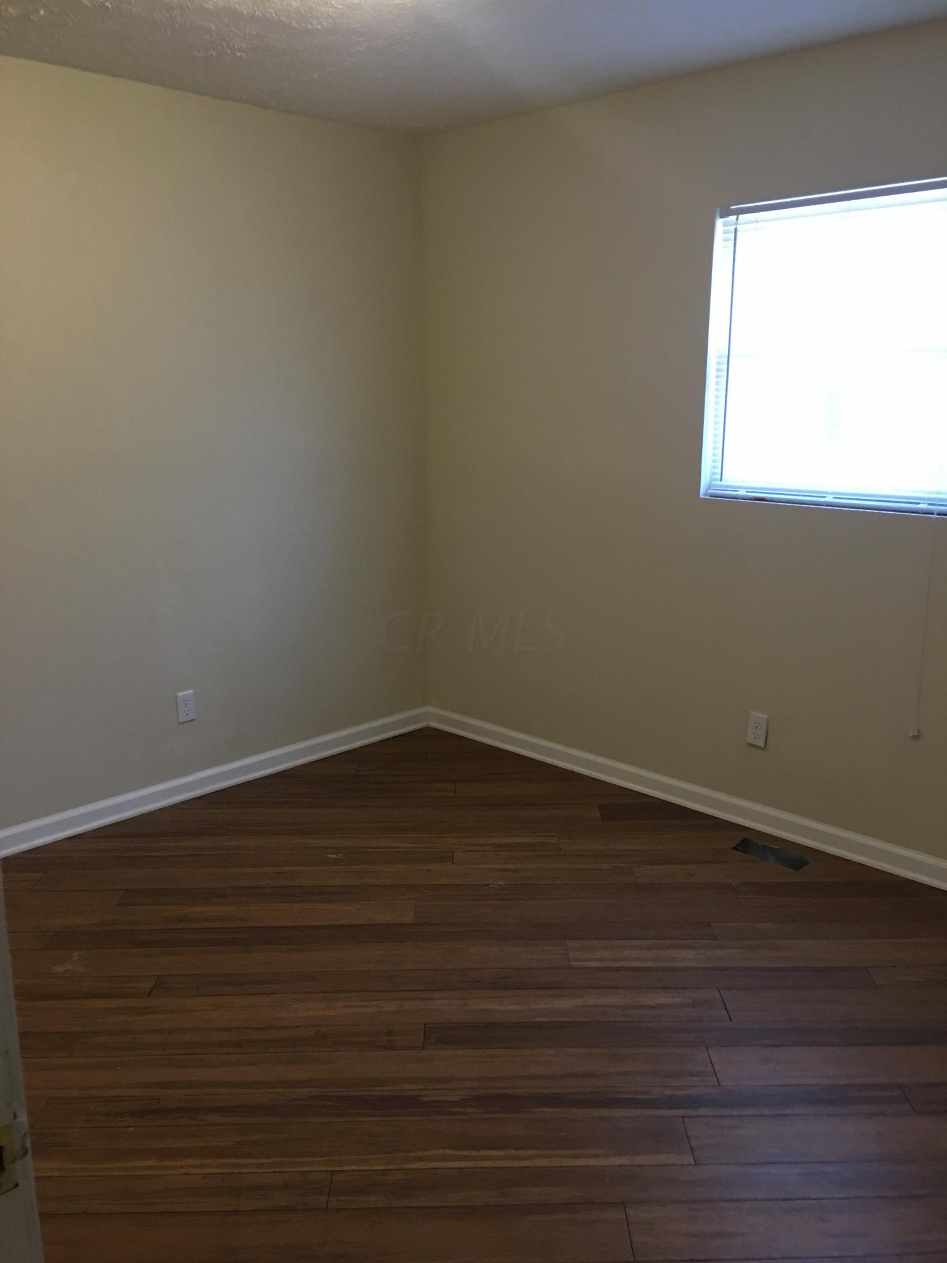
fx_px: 1058
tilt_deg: -10.8
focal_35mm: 29
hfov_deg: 48.2
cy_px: 632
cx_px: 474
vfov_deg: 61.7
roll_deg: +0.5
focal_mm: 4.15
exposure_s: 1/15
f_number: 2.2
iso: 80
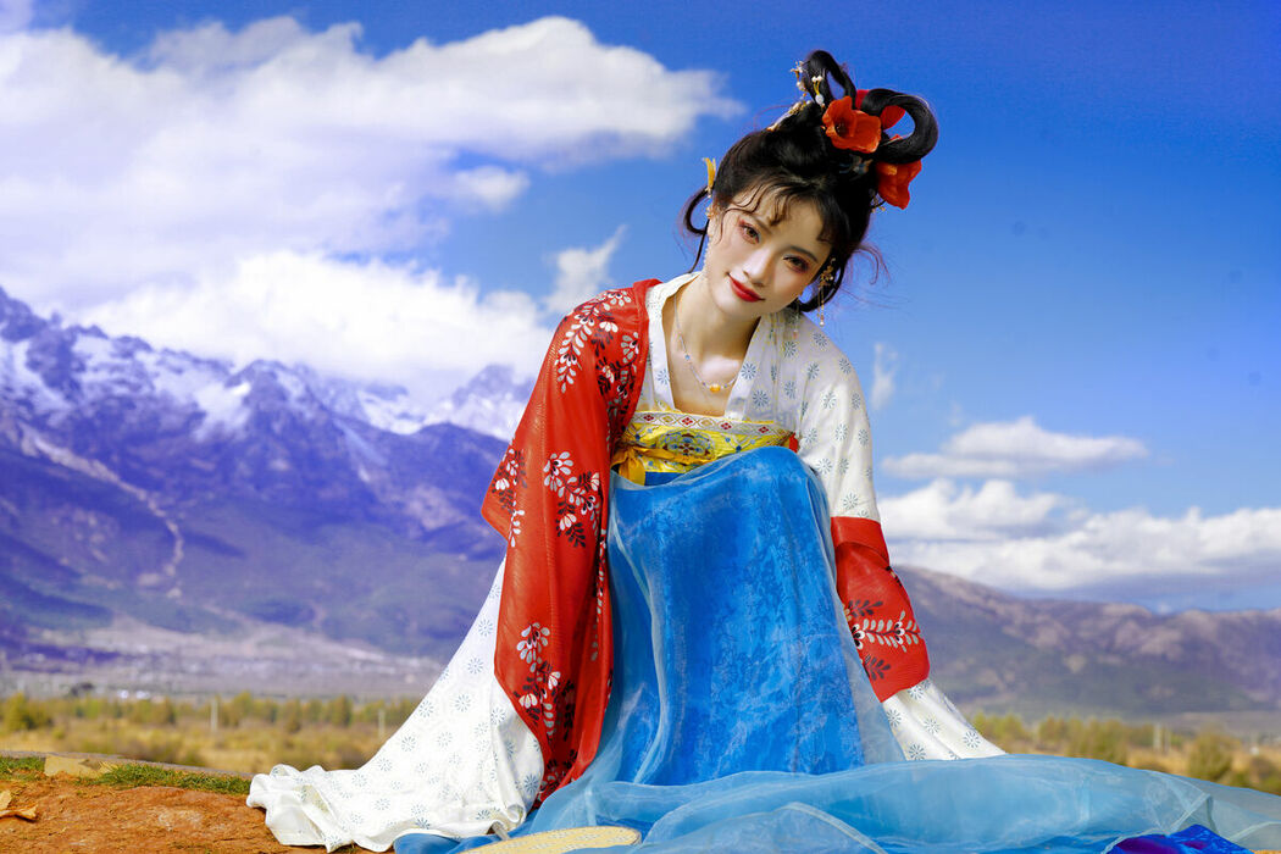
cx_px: 640
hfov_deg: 28.8
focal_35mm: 70
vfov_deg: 19.5
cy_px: 427
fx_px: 2491
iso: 160
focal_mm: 70
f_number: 8
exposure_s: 1/200
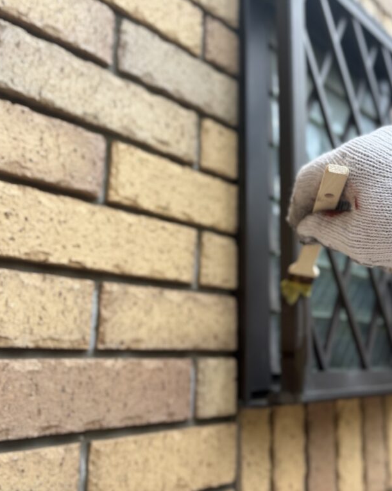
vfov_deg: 52.8
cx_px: 280
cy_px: 245
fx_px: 493
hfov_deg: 42.4
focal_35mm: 34
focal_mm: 5.96
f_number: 1.6
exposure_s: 1/618
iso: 50
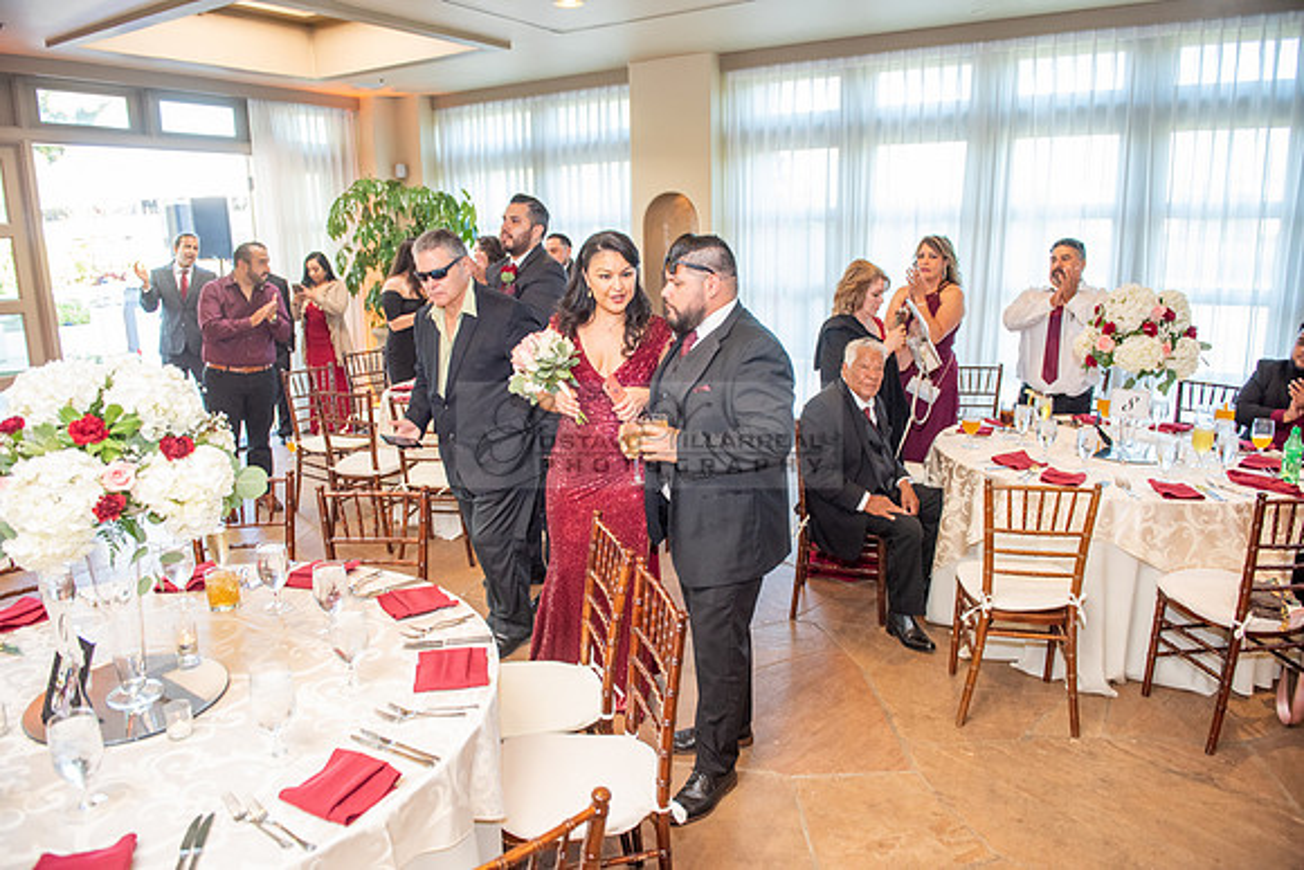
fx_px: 869
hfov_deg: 73.7
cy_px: 435
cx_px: 652
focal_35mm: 24
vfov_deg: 53.2
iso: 1600
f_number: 3.5
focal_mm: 24
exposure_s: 1/125
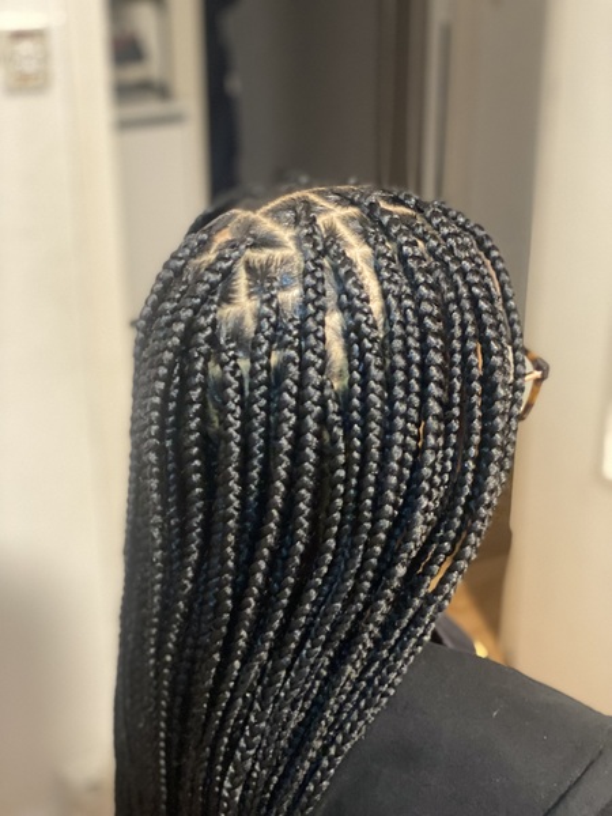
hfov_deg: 28.0
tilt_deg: -23.6
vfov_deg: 36.8
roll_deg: +0.1
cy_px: 408
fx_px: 1226
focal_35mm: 52
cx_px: 306
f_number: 2
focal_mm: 6
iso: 800
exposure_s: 1/14
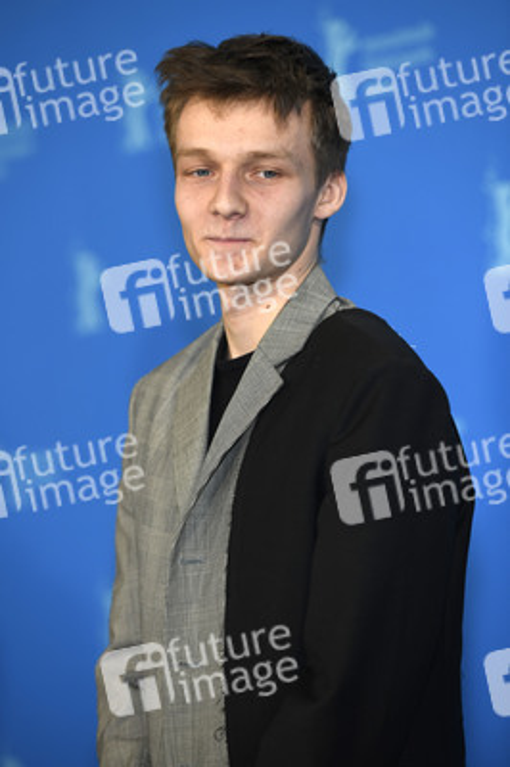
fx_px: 3406
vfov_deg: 12.8
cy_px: 384
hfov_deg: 8.6
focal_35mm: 160
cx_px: 255
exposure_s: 1/320
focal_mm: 160
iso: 640
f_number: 4
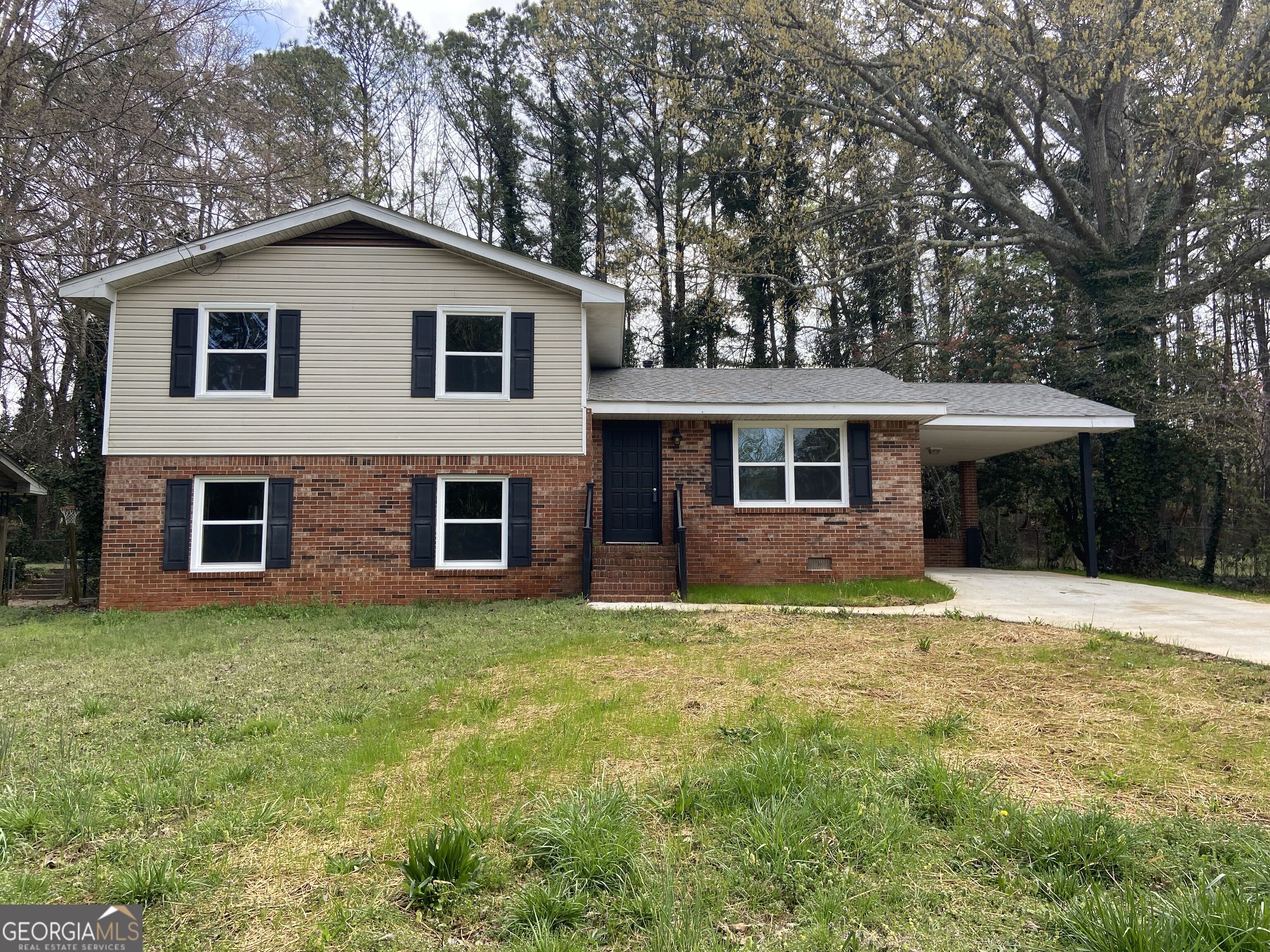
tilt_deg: +5.4
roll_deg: +0.1
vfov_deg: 53.1
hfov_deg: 67.3
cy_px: 476
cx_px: 635
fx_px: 954
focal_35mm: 26
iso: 32
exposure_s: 1/626
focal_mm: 4.25
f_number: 1.8
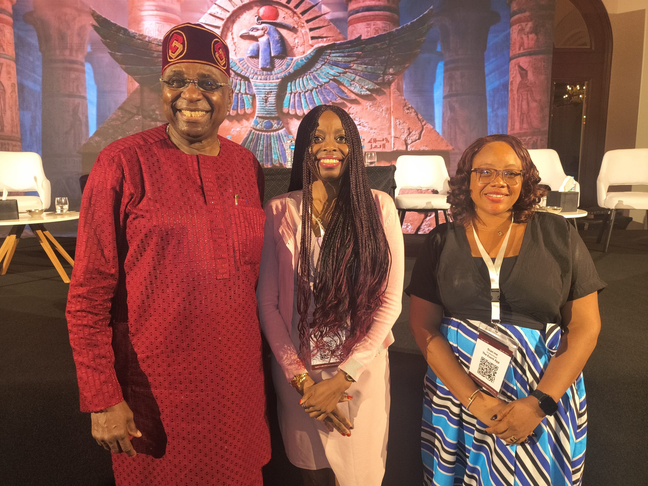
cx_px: 324
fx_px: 468
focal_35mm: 25
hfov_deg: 69.4
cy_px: 243
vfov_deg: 54.9
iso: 1256
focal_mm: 4.68
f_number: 1.7
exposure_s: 1/100
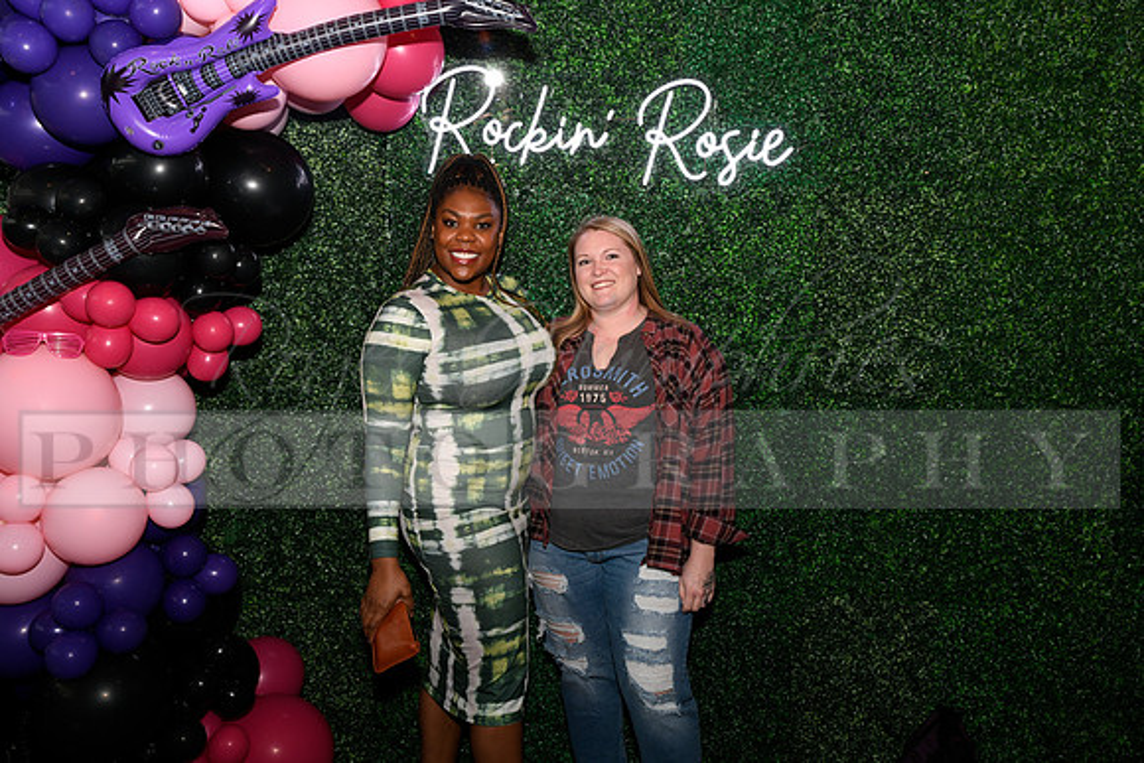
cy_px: 382
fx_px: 922
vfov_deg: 45.0
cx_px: 572
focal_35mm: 29
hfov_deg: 63.6
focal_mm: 29
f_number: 6.3
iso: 500
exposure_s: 1/60
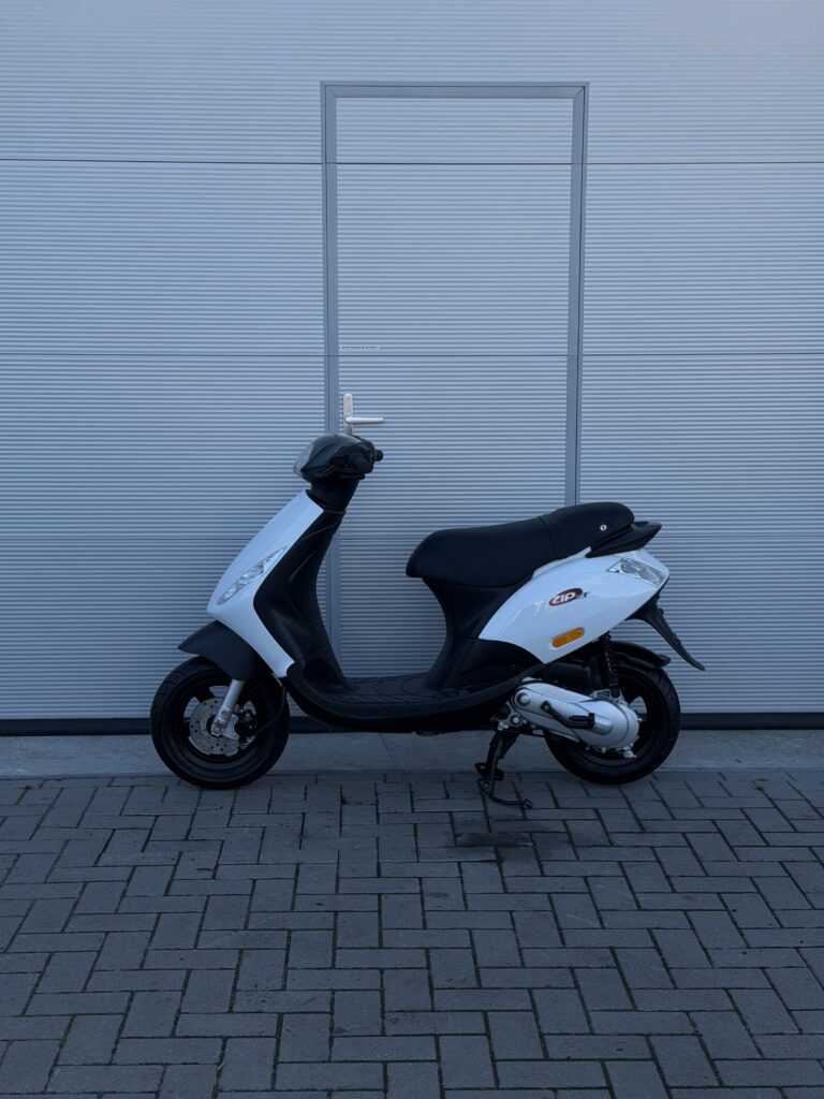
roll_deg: +0.0
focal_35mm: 48
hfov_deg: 30.3
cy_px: 550
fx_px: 1523
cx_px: 412
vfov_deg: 39.7
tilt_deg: -9.0
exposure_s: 1/1543
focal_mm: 6.76
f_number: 1.78
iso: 64
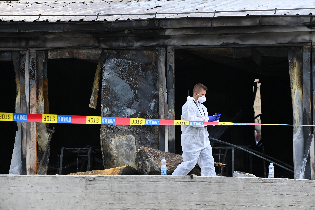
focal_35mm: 210
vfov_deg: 6.5
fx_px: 1837
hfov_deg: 9.8
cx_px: 158
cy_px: 105
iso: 320
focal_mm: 210
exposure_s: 1/500
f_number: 7.1
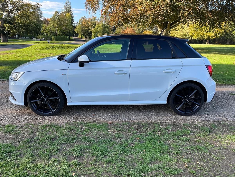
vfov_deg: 48.2
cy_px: 88
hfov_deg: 61.7
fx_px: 197
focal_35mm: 29
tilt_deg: -13.0
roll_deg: -4.5
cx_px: 118
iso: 25
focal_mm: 3
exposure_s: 1/287
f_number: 1.8
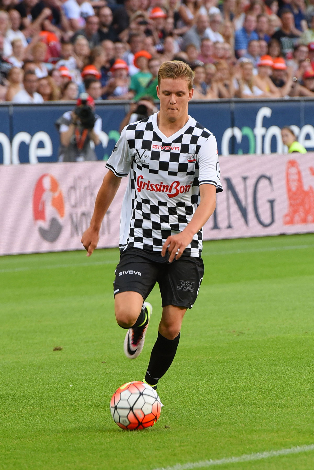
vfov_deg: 10.3
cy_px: 235
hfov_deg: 6.9
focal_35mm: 200
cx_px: 157
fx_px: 2616
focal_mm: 200
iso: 1250
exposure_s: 1/400
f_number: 5.6
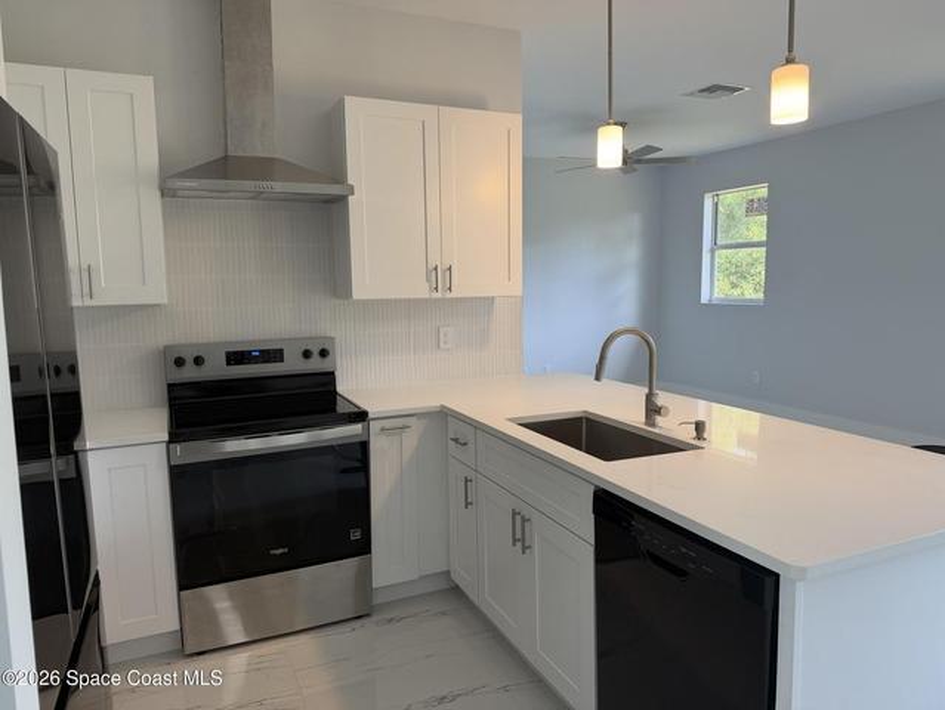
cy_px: 355
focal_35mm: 24
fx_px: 656
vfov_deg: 56.9
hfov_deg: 71.6
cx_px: 472
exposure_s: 1/120
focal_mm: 6.76
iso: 125
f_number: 1.78
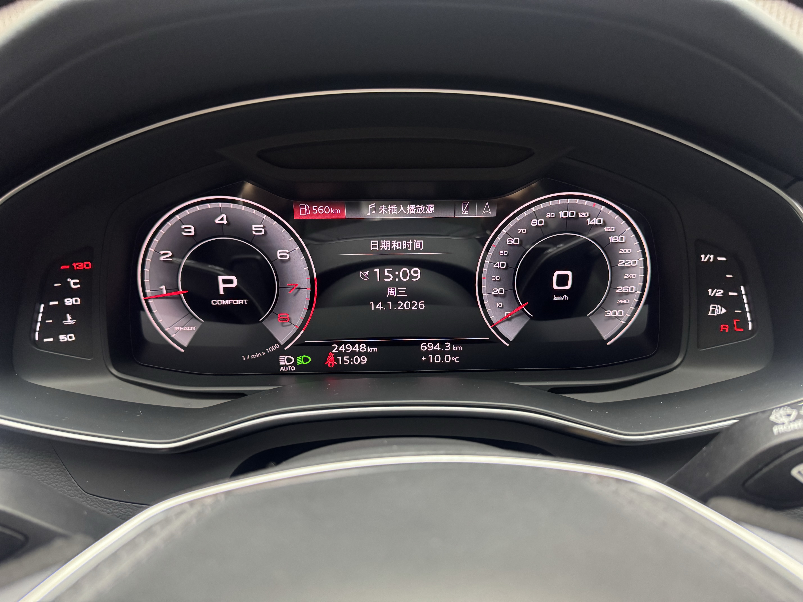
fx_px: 557
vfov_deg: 56.8
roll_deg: -0.6
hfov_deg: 71.6
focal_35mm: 24
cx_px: 402
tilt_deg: -21.9
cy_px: 301
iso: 800
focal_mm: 6.76
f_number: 1.78
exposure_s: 1/50
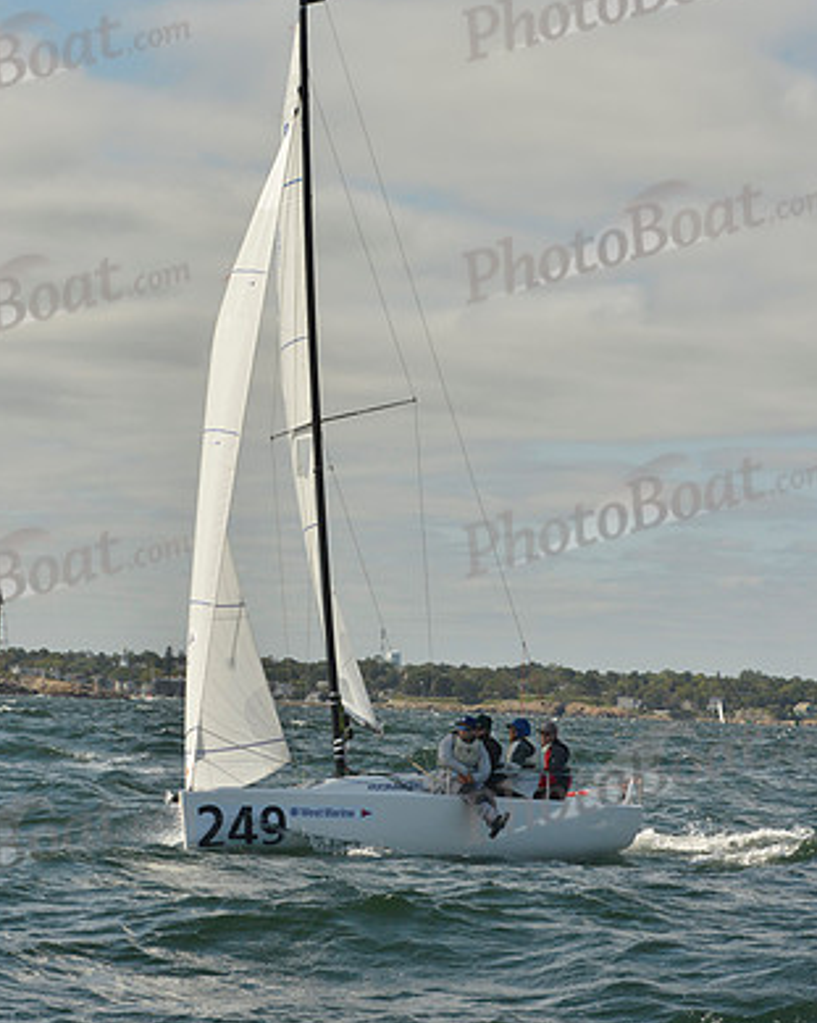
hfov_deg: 14.7
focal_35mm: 105
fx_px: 3175
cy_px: 410
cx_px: 327
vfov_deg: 18.3
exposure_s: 1/1600
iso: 400
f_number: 10
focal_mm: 75
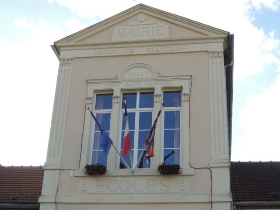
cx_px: 140
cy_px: 105
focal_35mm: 60
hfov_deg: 32.2
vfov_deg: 24.4
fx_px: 485
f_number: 3.7
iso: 100
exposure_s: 1/400
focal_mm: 10.7
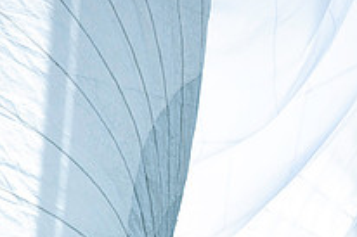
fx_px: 8501
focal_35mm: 858
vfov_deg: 1.6
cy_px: 279
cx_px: 290
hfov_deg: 2.4
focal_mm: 300
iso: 250
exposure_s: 1/2000
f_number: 5
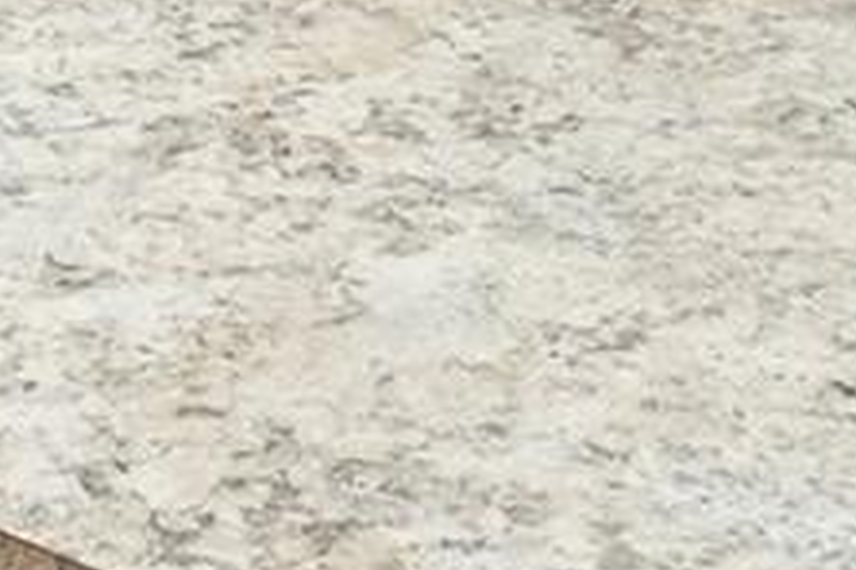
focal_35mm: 130
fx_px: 3091
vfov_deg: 9.0
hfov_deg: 15.6
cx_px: 147
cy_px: -1017
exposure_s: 1/15
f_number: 8
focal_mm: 12
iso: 400
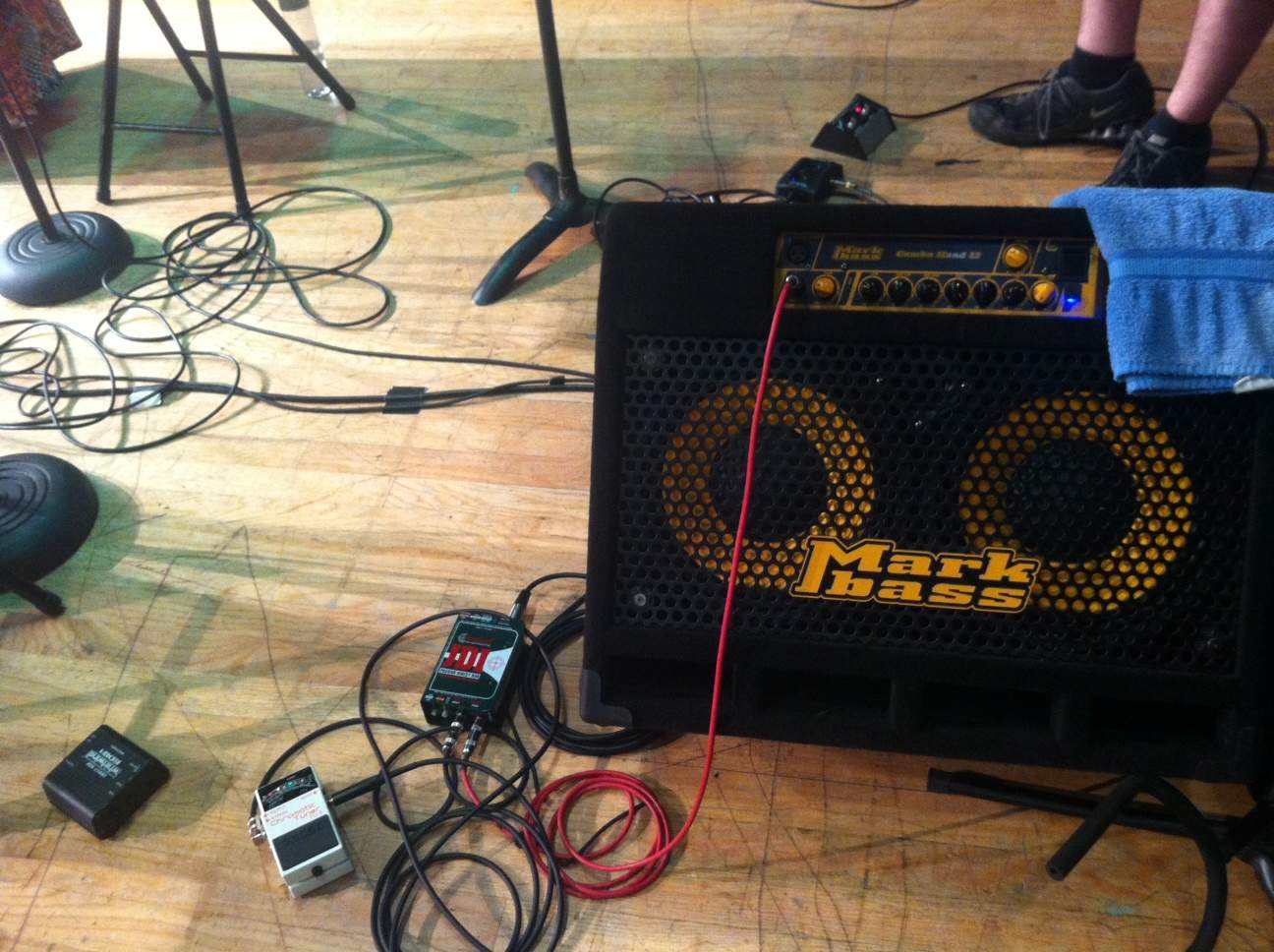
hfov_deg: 52.7
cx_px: 637
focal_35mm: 35
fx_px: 1286
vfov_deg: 40.6
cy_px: 476
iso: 250
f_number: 2.8
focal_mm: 3.85
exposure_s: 1/17
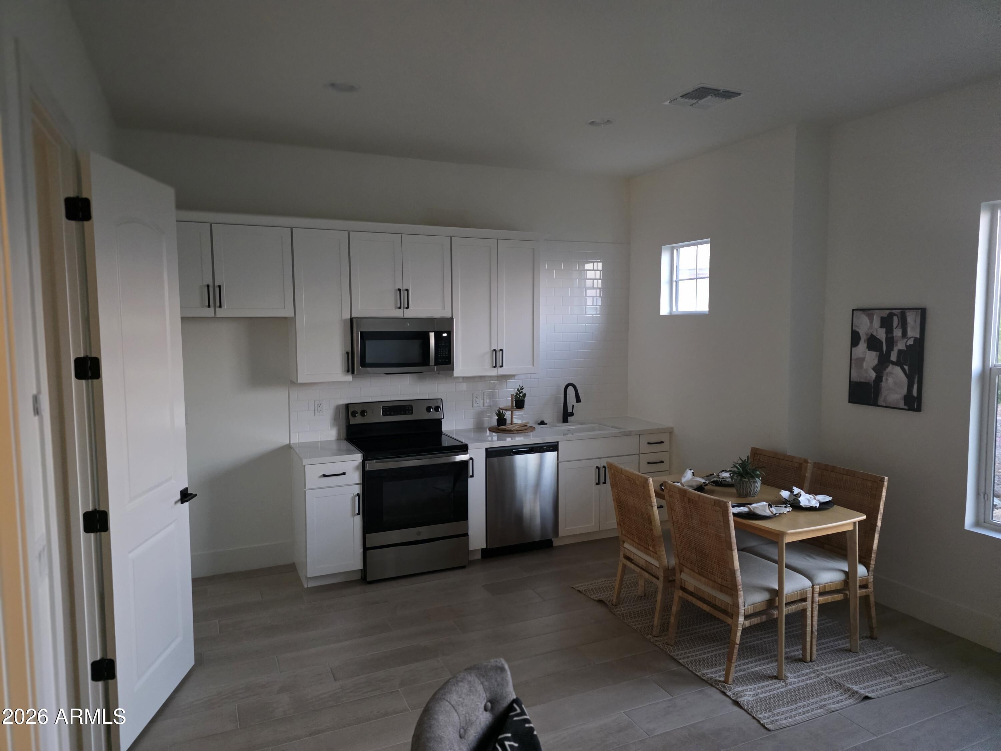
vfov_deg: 58.9
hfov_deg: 73.9
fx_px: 665
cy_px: 376
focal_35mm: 23
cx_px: 500
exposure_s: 1/60
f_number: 1.7
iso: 1600
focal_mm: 6.3
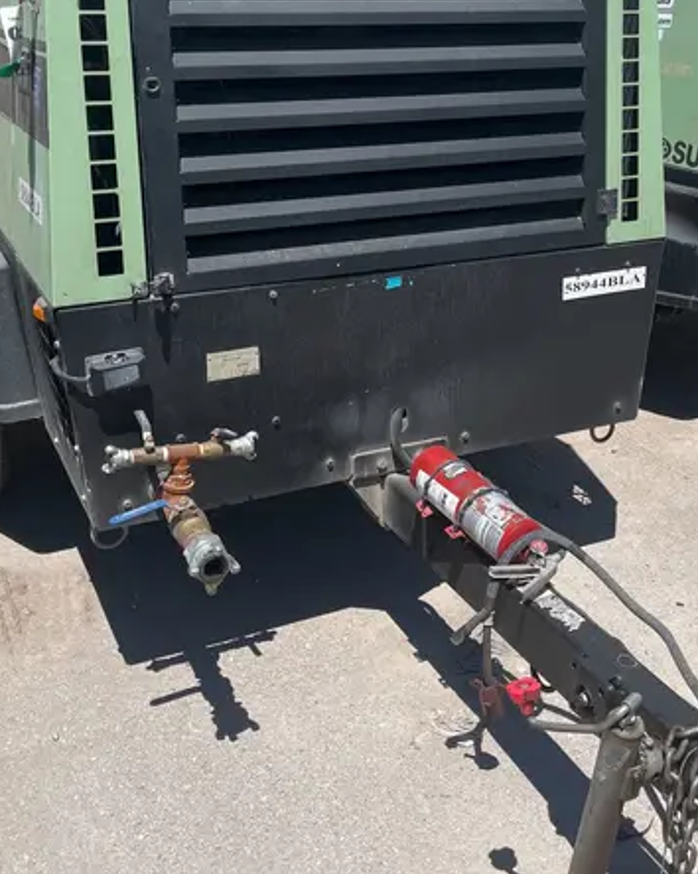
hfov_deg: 35.6
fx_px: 1085
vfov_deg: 42.9
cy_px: 255
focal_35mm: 42
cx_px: 406
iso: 50
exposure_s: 1/3135
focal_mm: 5.1
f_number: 1.6
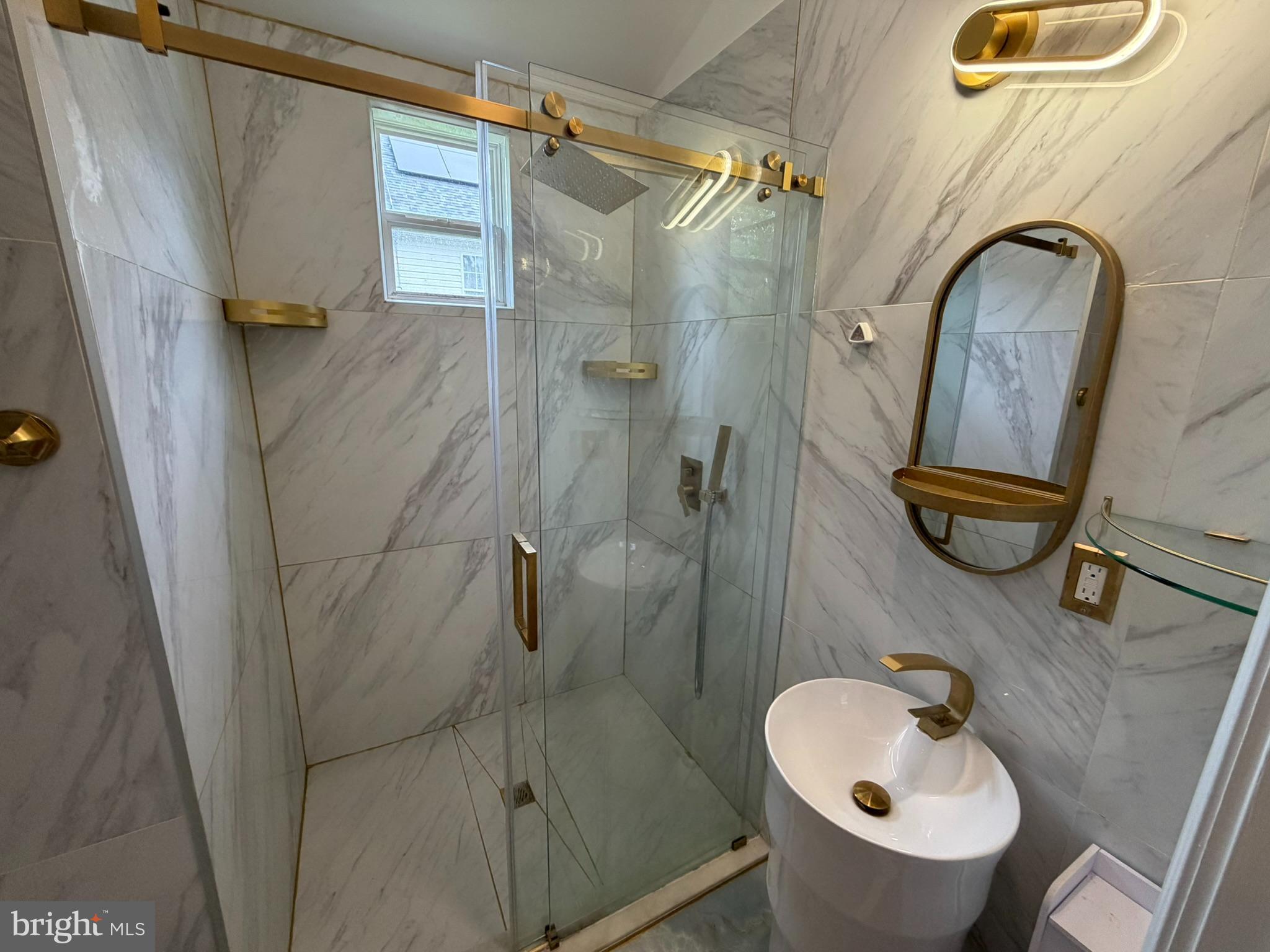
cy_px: 476
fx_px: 514
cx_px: 635
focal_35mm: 14
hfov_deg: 102.1
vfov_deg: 85.7
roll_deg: -2.1
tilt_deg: -14.9
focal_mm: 2.22
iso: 250
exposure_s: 1/120
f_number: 2.2
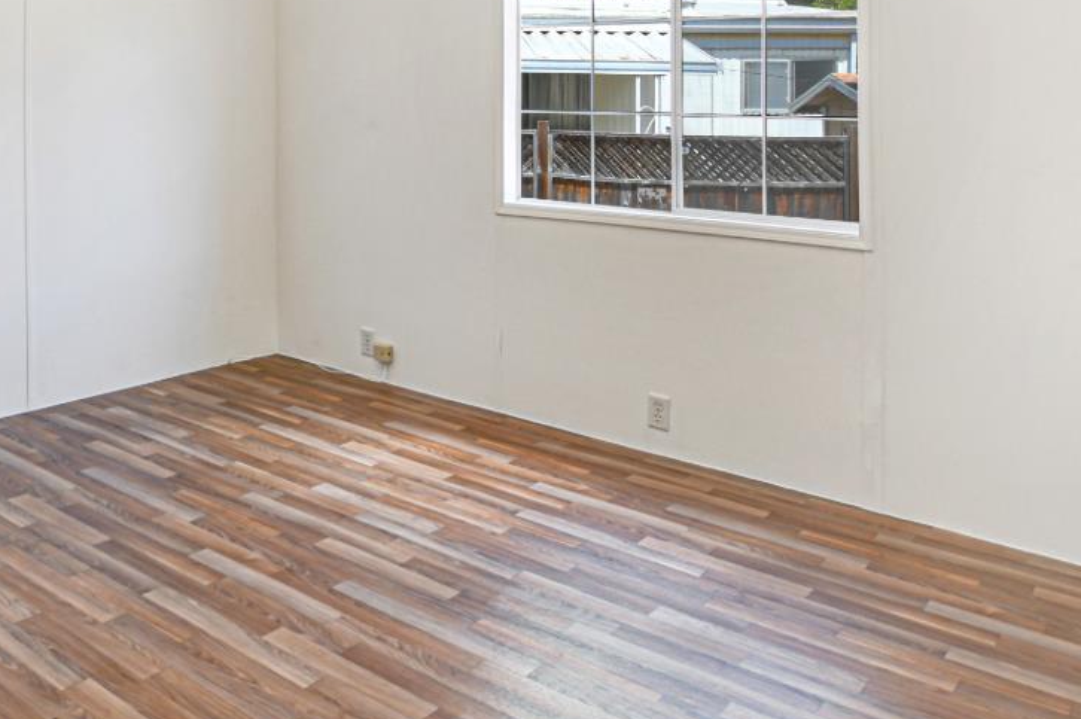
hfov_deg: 57.7
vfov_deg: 40.2
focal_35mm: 31
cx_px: 292
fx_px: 930
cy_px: 126
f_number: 5
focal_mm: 10
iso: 100
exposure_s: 1/100
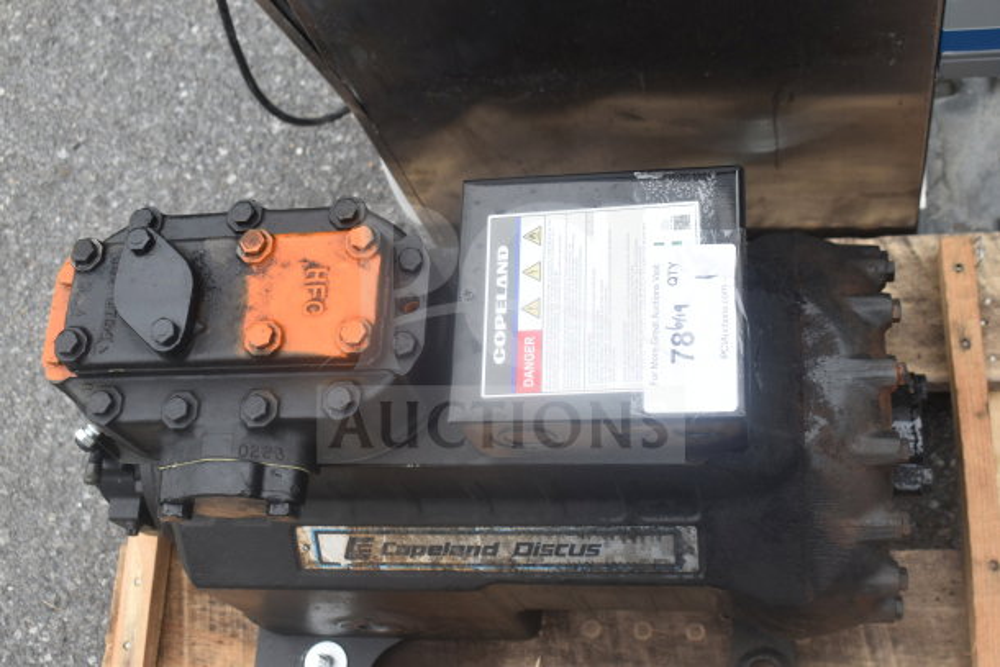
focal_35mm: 48
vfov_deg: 28.1
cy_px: 334
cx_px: 500
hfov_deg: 41.1
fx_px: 1334
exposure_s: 1/160
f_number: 6.3
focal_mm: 32
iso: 200
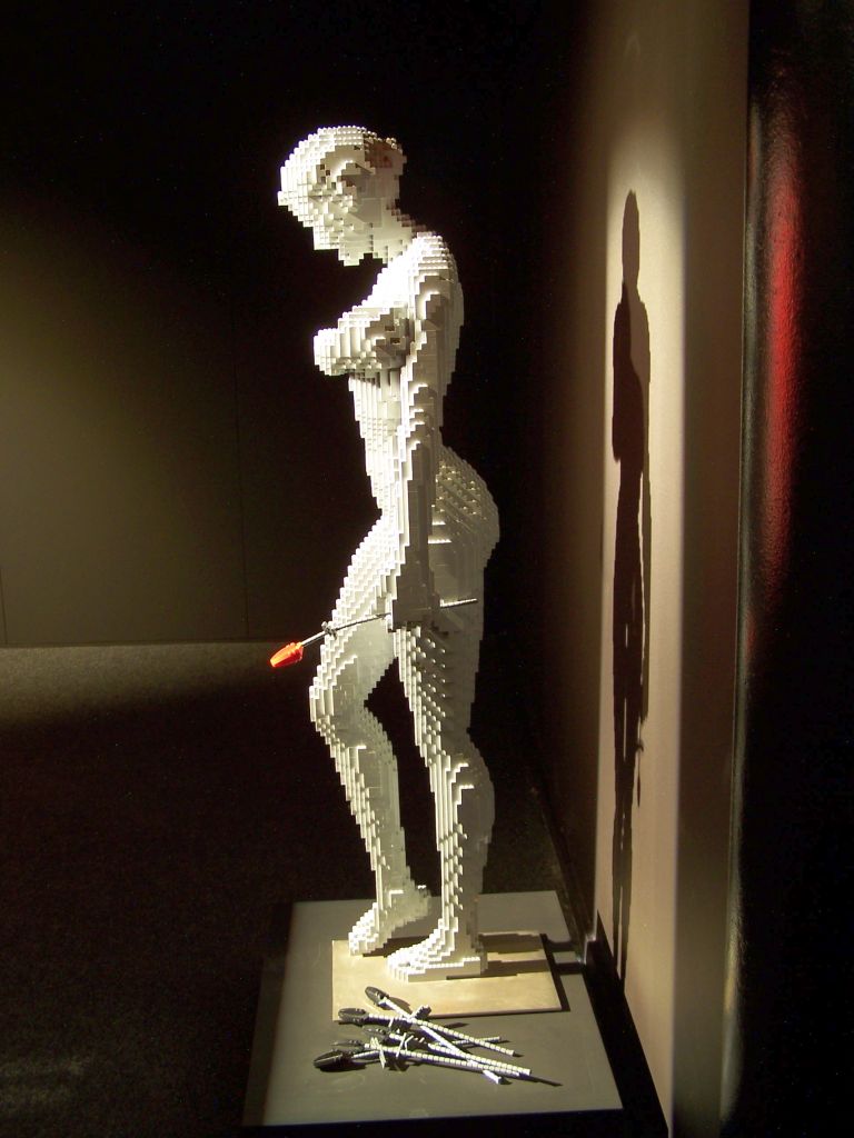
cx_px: 427
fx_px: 1316
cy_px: 569
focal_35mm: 40
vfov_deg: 46.8
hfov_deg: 36.0
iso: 80
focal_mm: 6.7
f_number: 2.8
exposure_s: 1/2
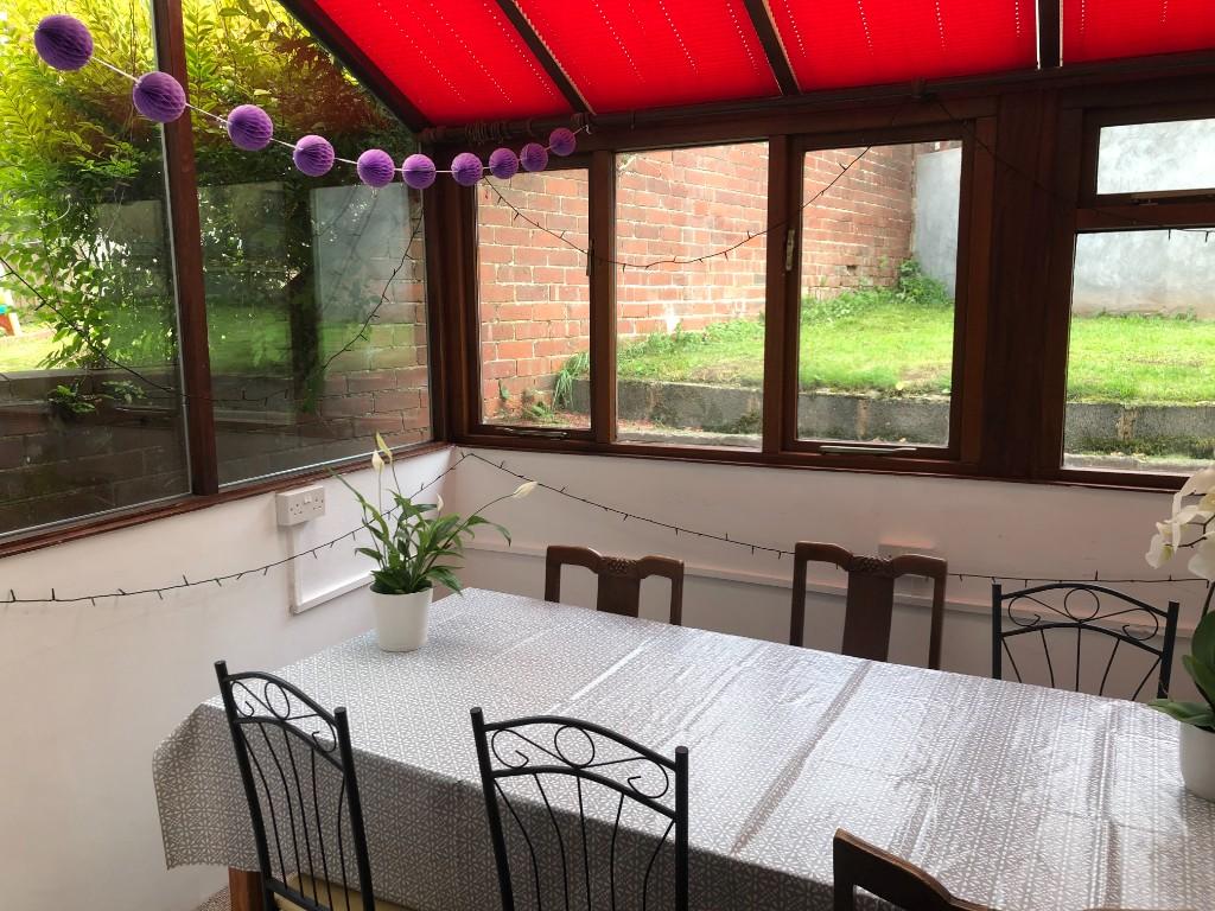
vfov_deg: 49.7
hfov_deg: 63.4
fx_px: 983
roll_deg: +1.1
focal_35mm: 28
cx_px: 608
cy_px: 456
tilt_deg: -7.9
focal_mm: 4
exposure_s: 1/100
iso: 25
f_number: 1.8
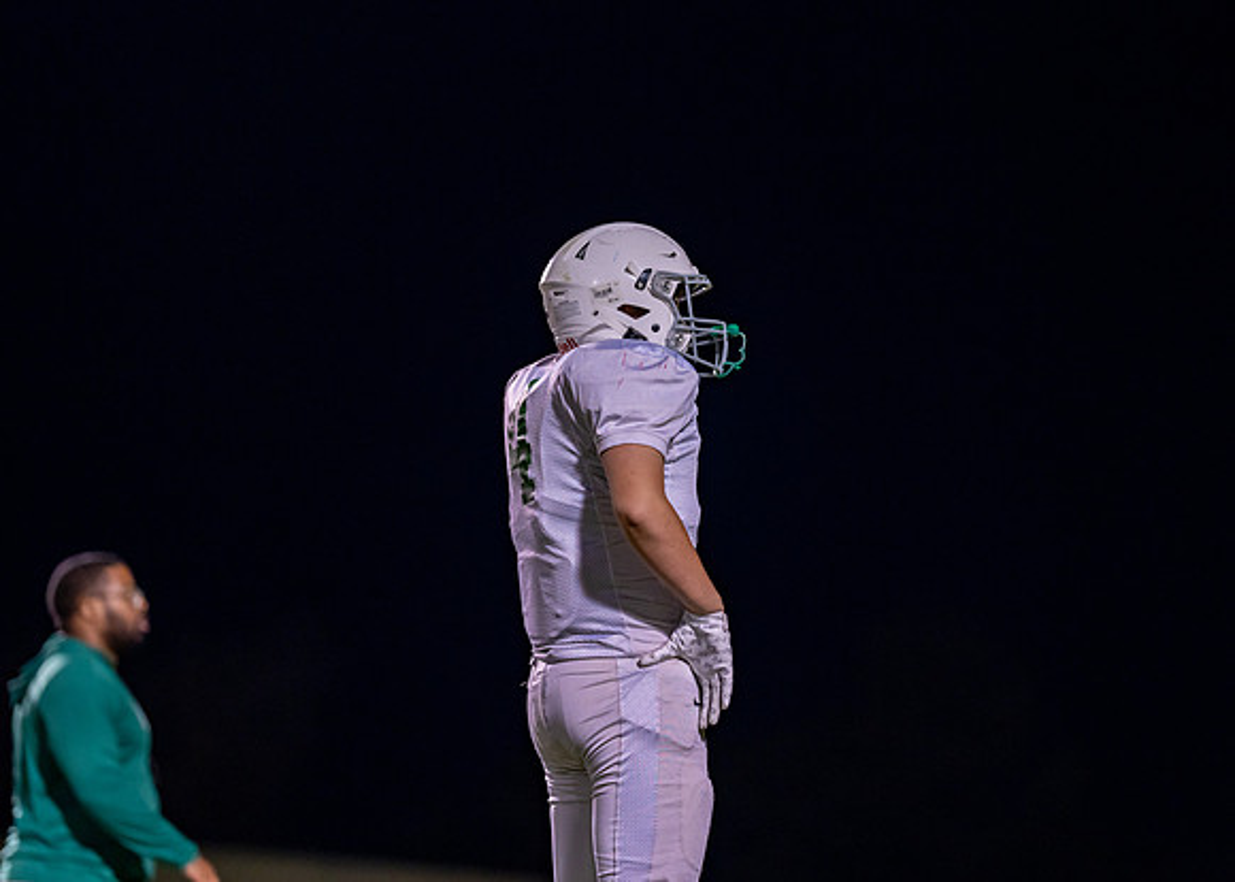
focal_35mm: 155
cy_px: 405
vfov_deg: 9.3
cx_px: 666
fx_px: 5436
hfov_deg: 13.0
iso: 1250
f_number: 1.8
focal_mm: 135
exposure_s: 1/1250
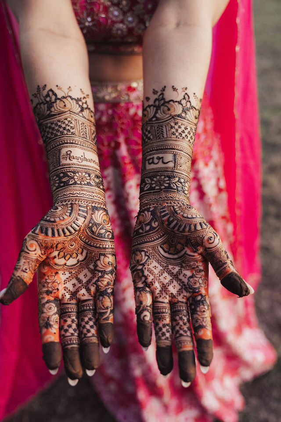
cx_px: 140
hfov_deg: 41.1
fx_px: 375
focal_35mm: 32
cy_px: 211
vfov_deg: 58.7
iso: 1000
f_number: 2.8
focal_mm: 32
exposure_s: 1/1000
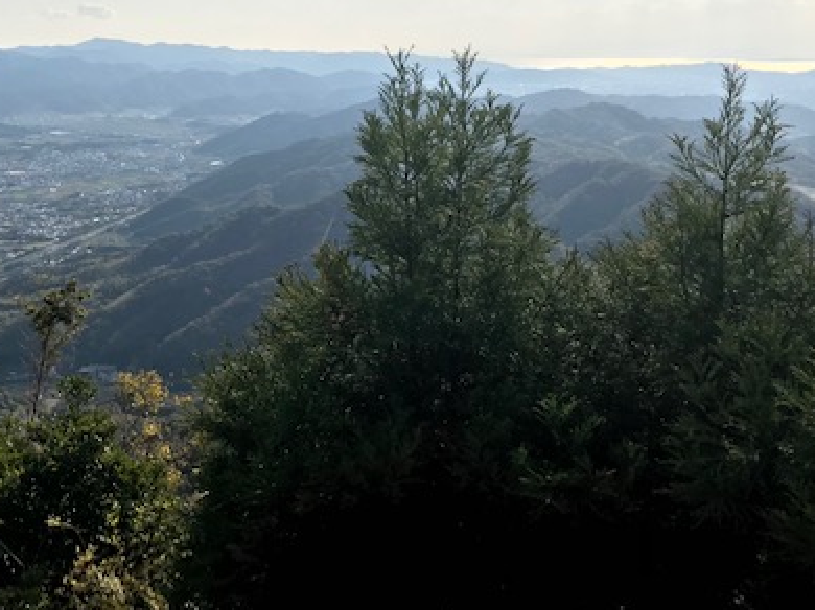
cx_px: 270
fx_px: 1082
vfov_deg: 30.6
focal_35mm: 46
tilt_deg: -2.5
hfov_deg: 40.7
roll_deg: +0.5
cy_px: 113
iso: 20
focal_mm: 3.99
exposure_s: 1/4000
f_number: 1.8
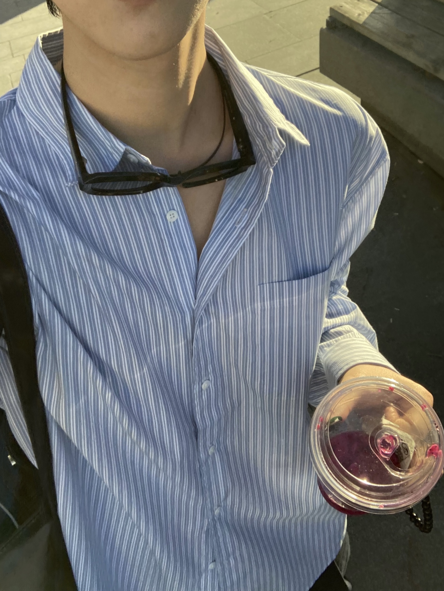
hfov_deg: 44.2
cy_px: 296
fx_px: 547
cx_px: 222
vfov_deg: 56.8
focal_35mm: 32
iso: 20
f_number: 2.2
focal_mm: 2.87
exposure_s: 1/259
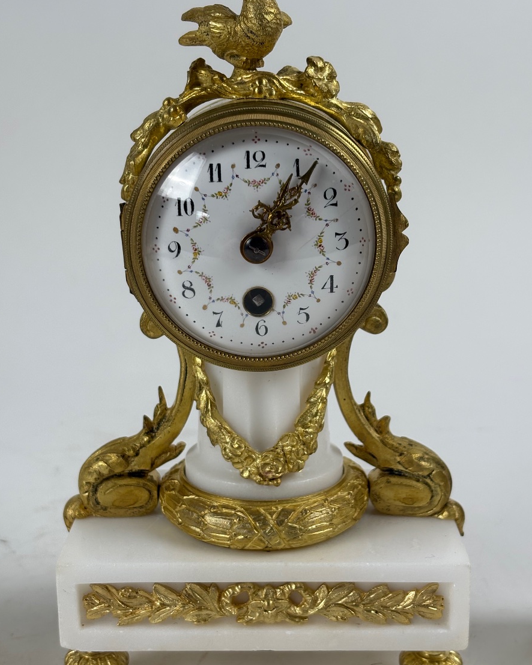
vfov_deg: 34.1
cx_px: 264
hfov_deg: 27.6
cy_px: 336
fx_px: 1082
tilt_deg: -13.6
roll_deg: -0.2
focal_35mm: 55
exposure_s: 1/300
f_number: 1.6
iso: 40
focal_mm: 5.96
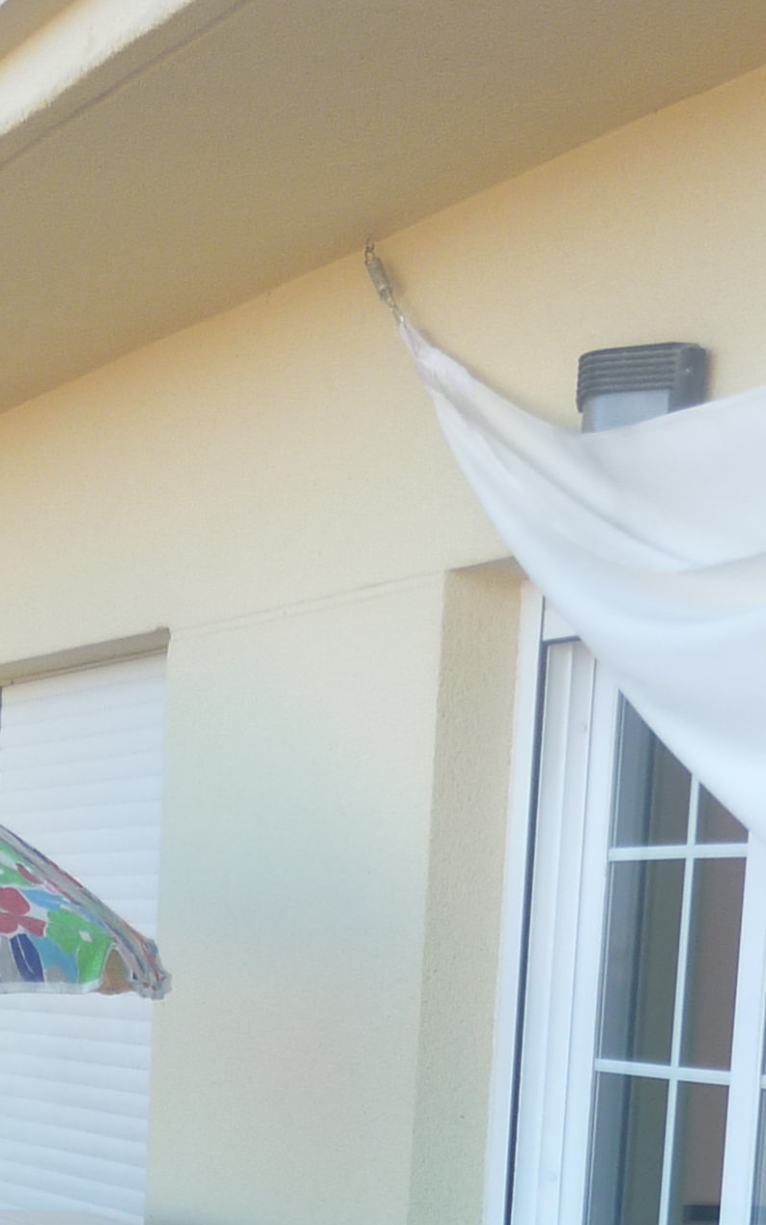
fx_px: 3006
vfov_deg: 21.1
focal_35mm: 90
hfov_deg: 14.5
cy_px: 1546
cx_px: 192
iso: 80
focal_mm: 5.5
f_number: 2.8
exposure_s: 1/160
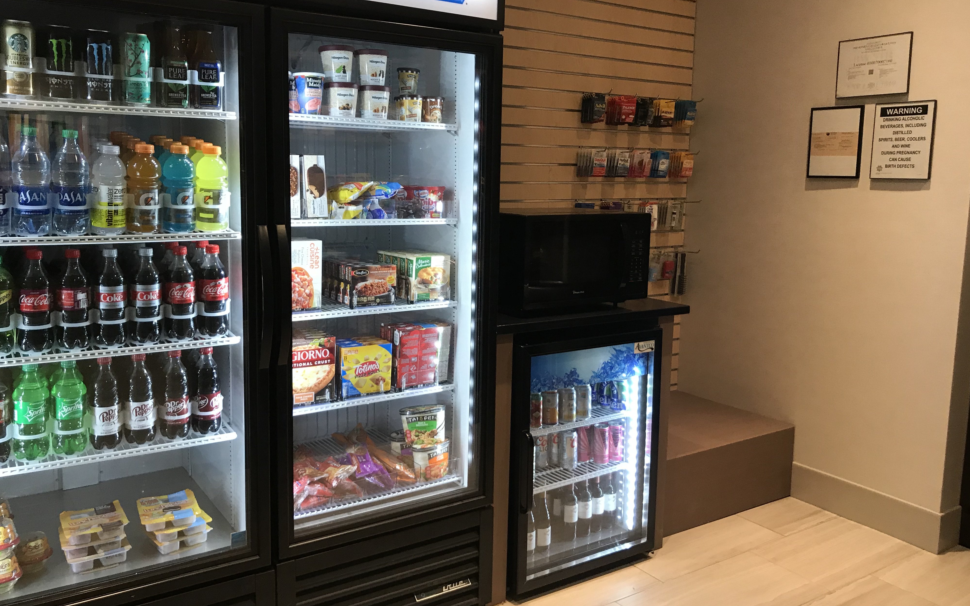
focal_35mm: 30
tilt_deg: -7.8
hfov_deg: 62.9
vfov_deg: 41.8
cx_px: 486
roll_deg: -1.4
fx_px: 793
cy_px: 276
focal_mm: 3.99
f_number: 1.8
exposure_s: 1/30
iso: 32
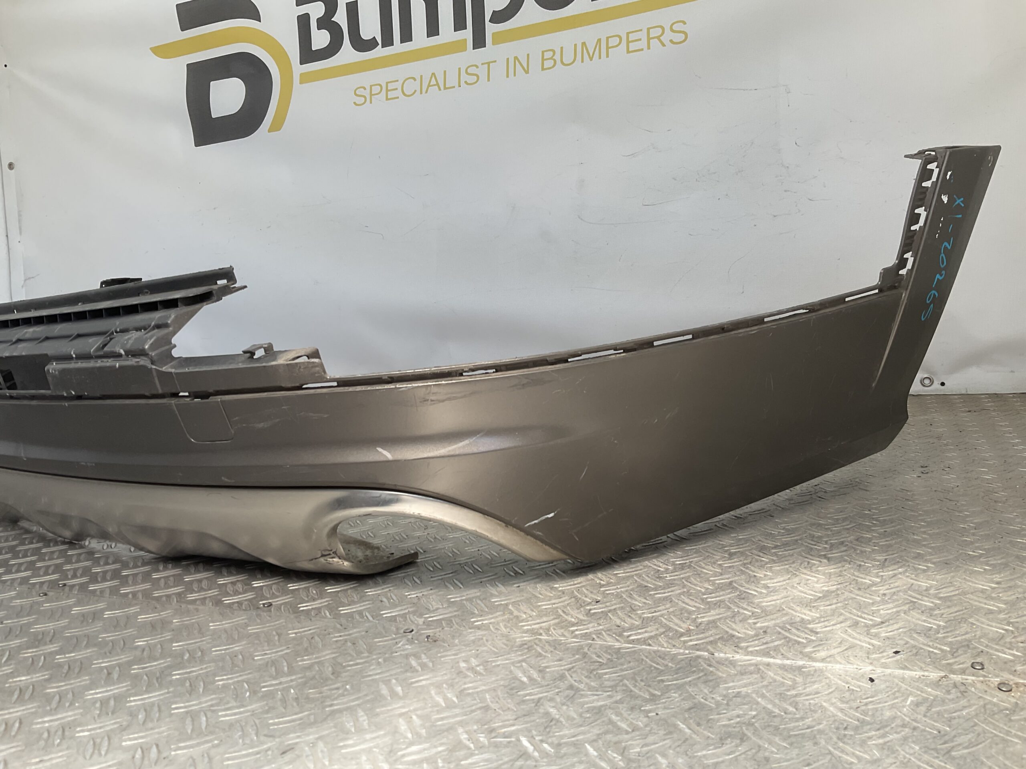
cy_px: 384
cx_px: 513
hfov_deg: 61.7
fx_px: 860
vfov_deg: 48.2
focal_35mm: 29
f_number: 1.8
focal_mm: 3
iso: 16
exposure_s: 1/232
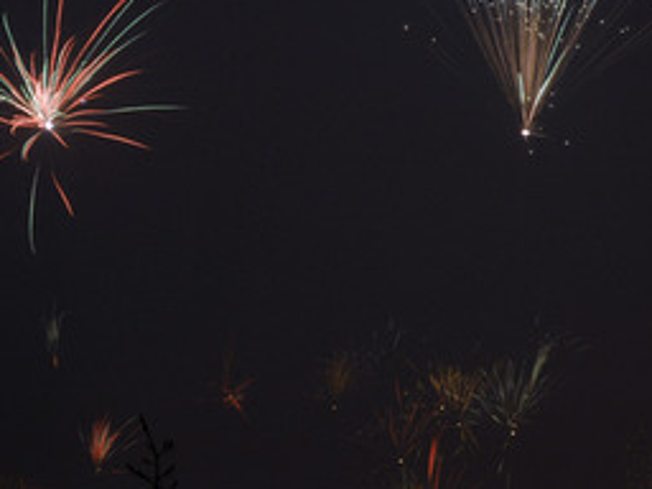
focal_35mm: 355
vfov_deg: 4.2
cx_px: 466
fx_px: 6687
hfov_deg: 5.6
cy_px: 285
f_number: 18
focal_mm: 210
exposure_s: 30
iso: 500
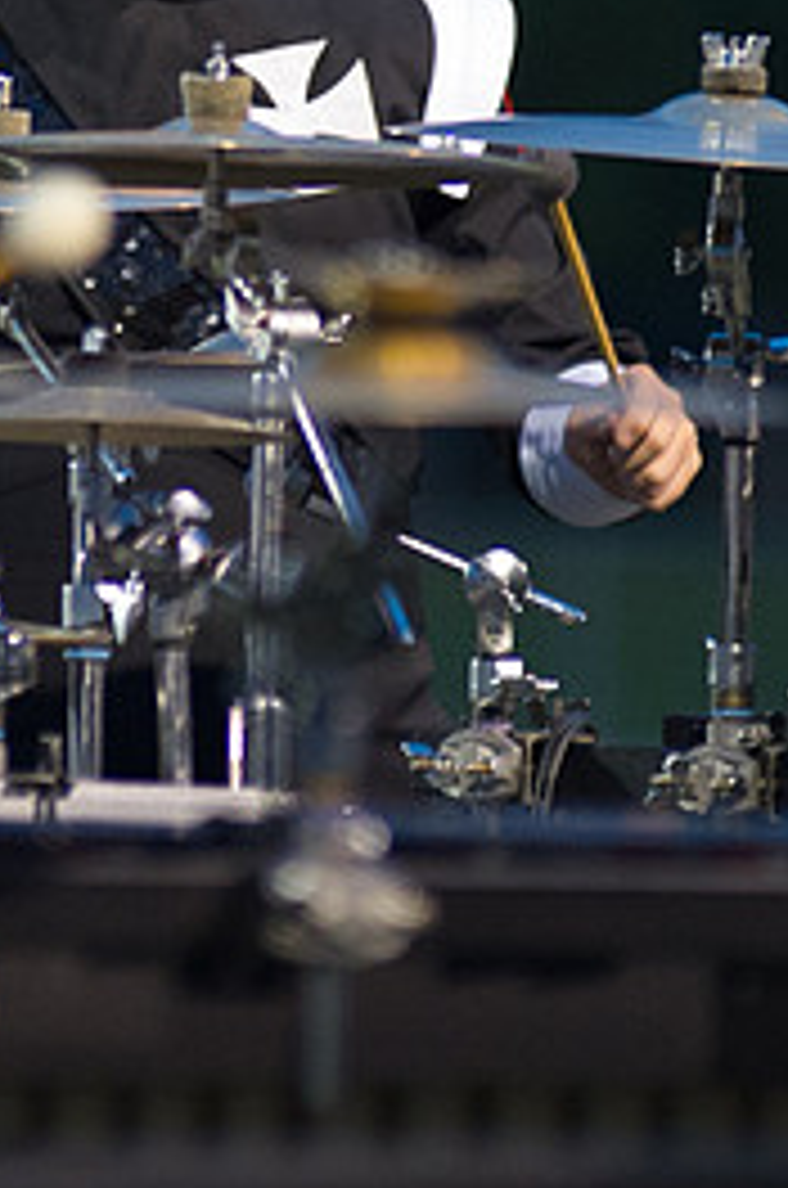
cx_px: 188
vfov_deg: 3.0
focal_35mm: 683
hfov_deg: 2.0
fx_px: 22512
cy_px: -58
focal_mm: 200
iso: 3600
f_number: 2.8
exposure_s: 1/160
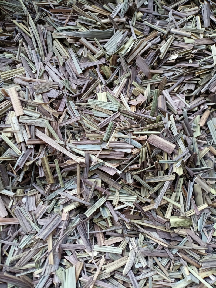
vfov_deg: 67.3
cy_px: 144
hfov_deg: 53.1
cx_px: 108
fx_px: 216
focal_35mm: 26
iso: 261
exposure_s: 1/60
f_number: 1.8
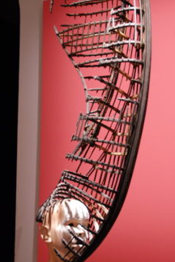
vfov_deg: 32.0
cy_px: 127
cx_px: 68
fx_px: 457
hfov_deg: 21.7
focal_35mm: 63
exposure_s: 1/6
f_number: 3.8
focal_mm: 27
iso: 800
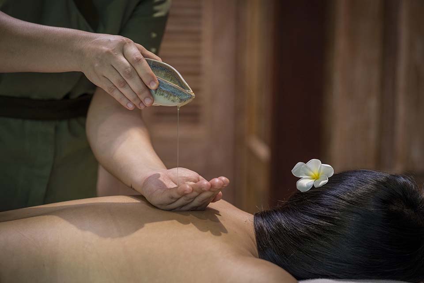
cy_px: 142
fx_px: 1095
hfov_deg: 21.9
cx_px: 212
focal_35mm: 93
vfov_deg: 14.7
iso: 800
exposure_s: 1/200
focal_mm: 93
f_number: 3.5
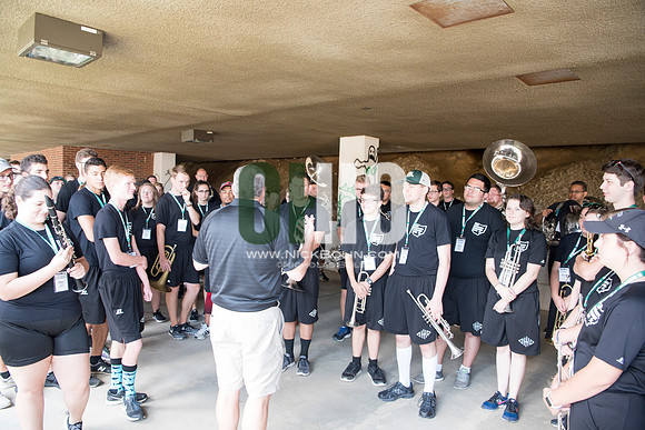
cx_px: 322
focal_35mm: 24
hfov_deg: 73.7
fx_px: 430
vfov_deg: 53.2
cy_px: 215
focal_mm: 24
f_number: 5
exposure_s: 1/40
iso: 640
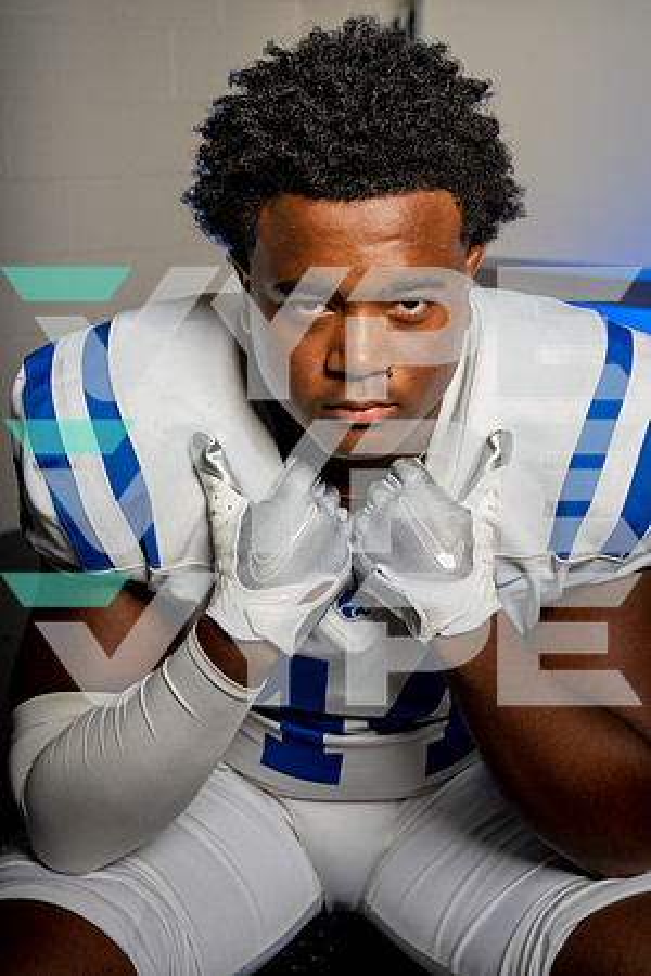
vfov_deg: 32.4
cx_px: 326
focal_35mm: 62
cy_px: 488
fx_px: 1682
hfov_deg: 21.9
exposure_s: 1/250
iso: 64
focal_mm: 62
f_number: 8
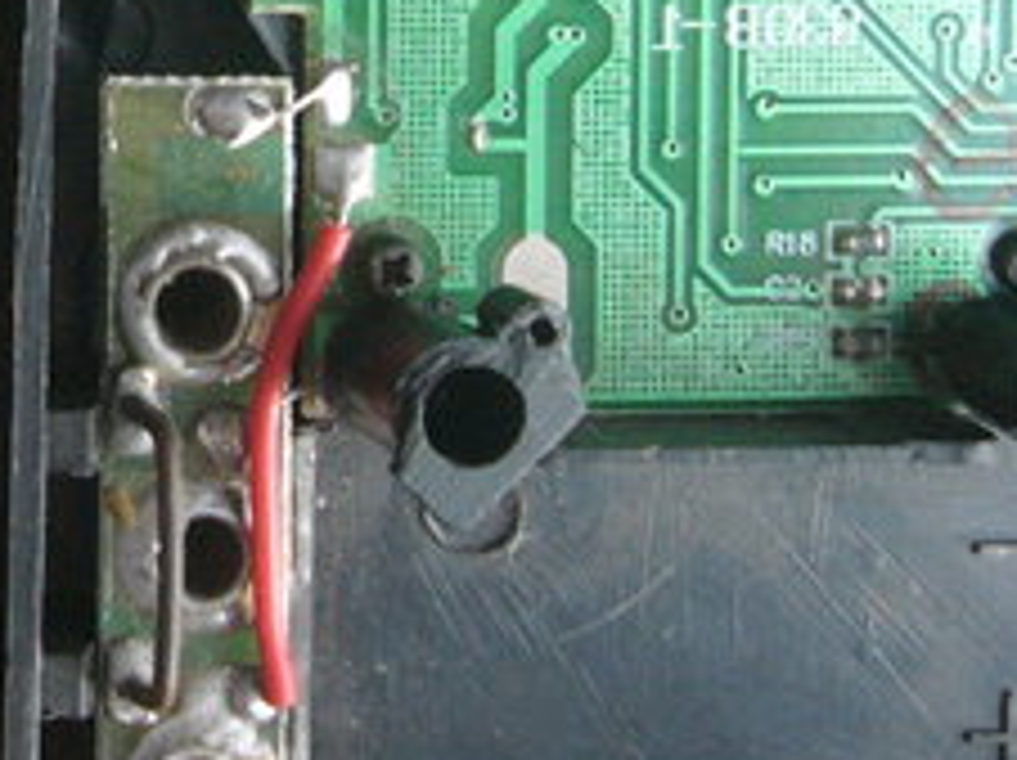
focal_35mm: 124
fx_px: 3639
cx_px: -153
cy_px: -256
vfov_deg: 11.6
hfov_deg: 15.4
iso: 150
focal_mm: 5.8
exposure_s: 1/15
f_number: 2.8
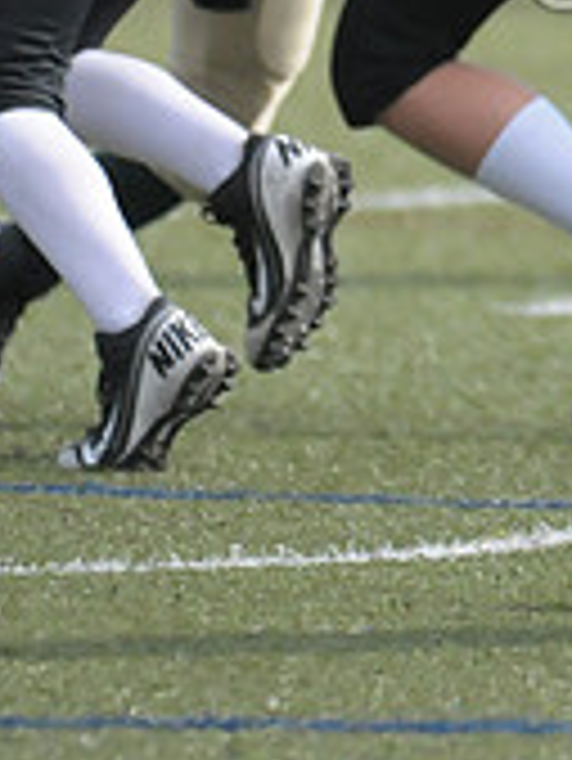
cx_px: 1067
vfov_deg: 1.5
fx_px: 29398
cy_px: -92
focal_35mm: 1336
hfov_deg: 1.1
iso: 1600
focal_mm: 270
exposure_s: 1/5000
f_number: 4
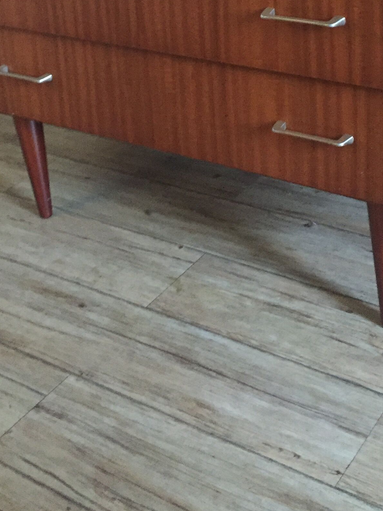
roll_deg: +4.6
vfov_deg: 30.5
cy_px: 32
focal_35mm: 60
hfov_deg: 24.3
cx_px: 250
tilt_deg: -20.9
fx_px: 885
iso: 500
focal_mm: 4.15
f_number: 2.2
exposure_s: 1/17
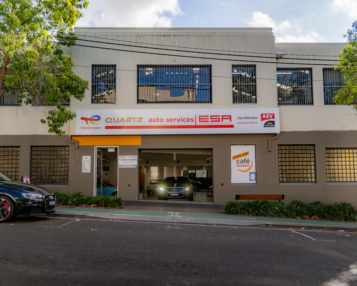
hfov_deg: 57.8
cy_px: 143
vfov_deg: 47.6
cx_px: 181
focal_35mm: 31
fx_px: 324
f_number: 2.8
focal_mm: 18
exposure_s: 1/1250
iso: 100
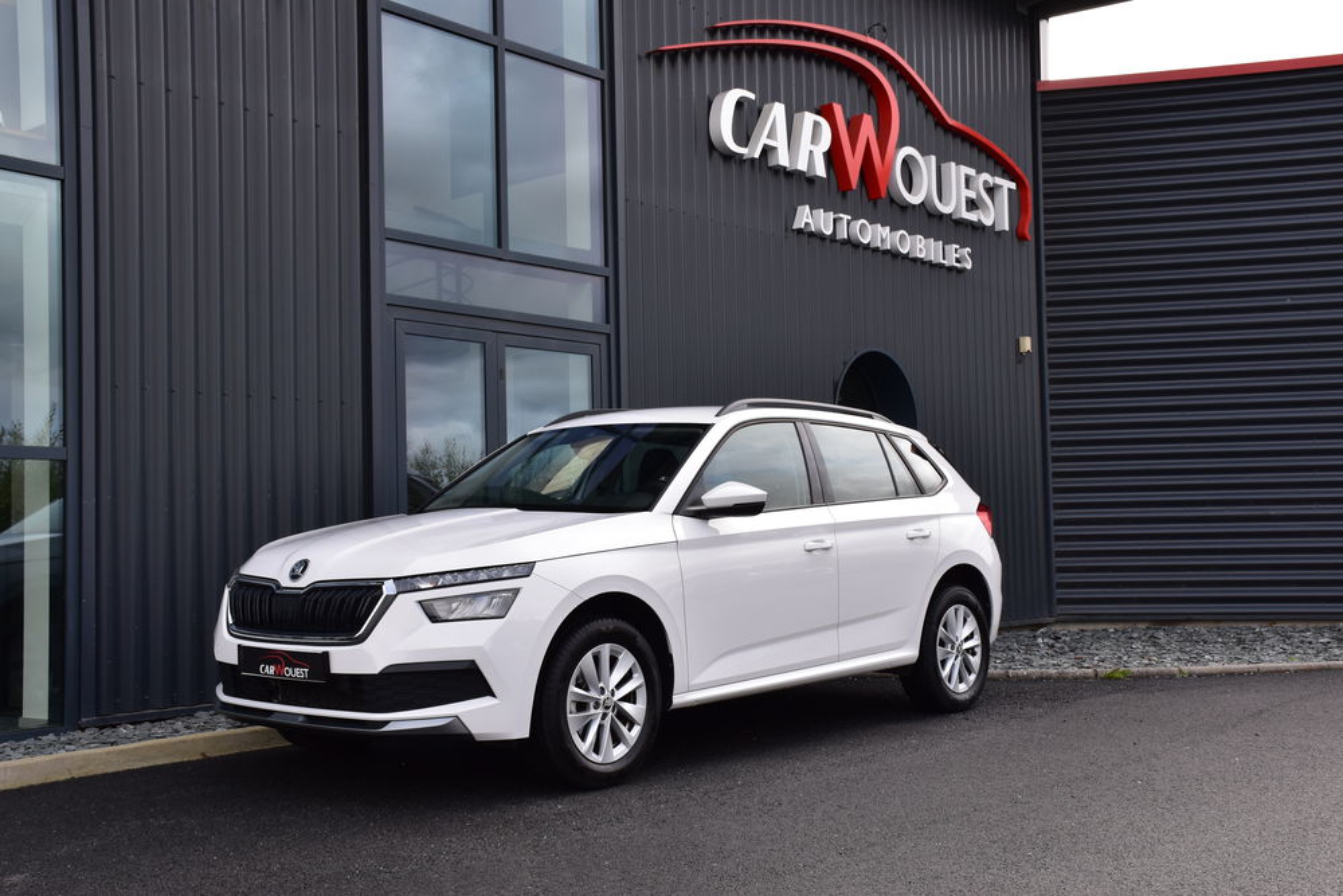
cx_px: 672
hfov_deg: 47.9
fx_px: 1511
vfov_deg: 33.0
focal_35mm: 40
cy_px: 448
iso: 400
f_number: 10
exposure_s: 1/200
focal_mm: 27
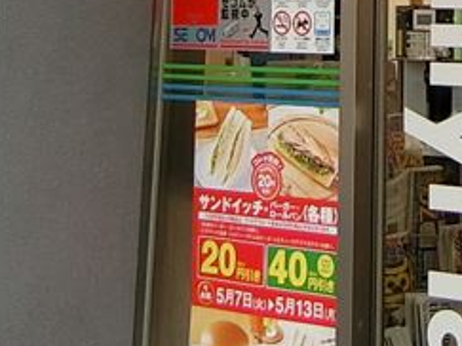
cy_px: -194
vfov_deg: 11.3
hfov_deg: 15.5
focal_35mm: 125
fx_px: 1667
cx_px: 466
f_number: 2.7
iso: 80
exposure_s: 1/200
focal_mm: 4.06
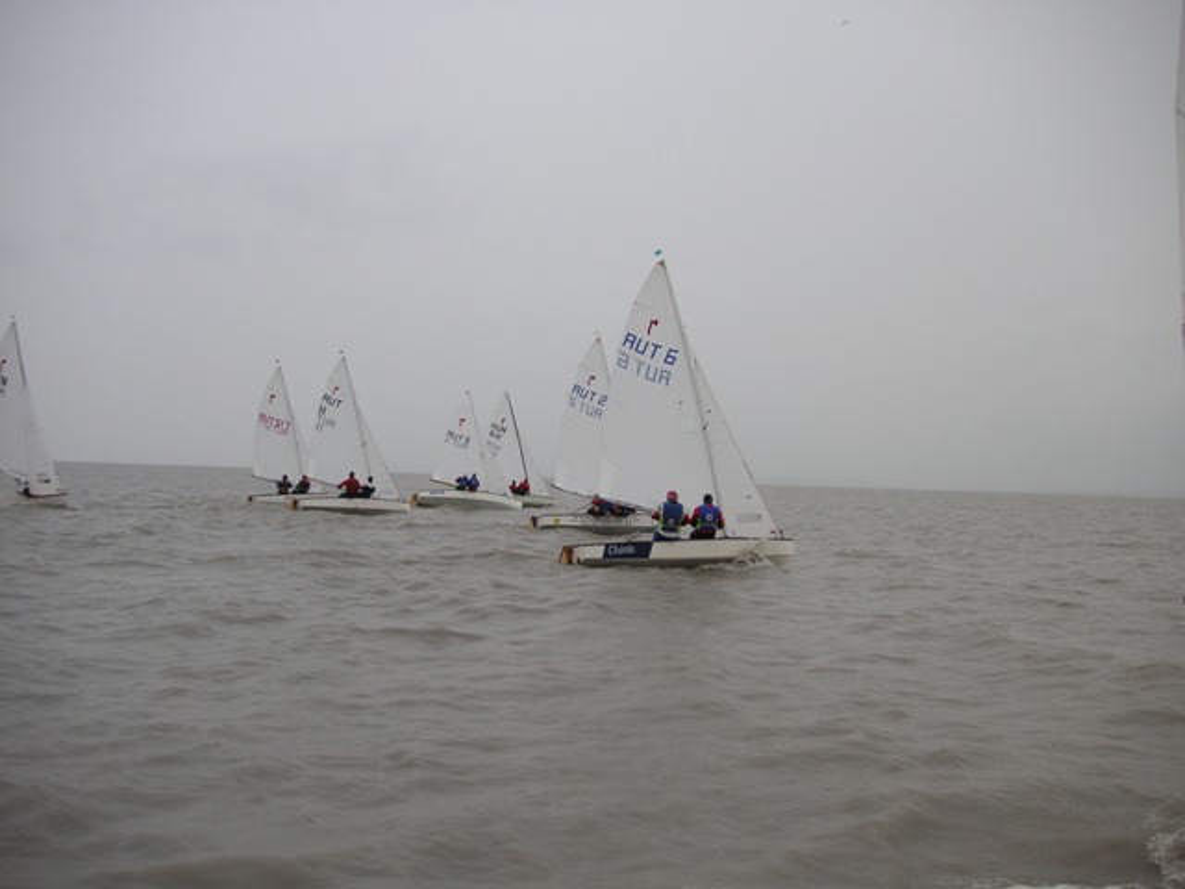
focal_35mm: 37
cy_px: 444
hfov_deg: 50.1
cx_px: 592
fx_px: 1267
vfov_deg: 38.7
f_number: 2.8
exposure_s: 1/350
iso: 50
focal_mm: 6.1
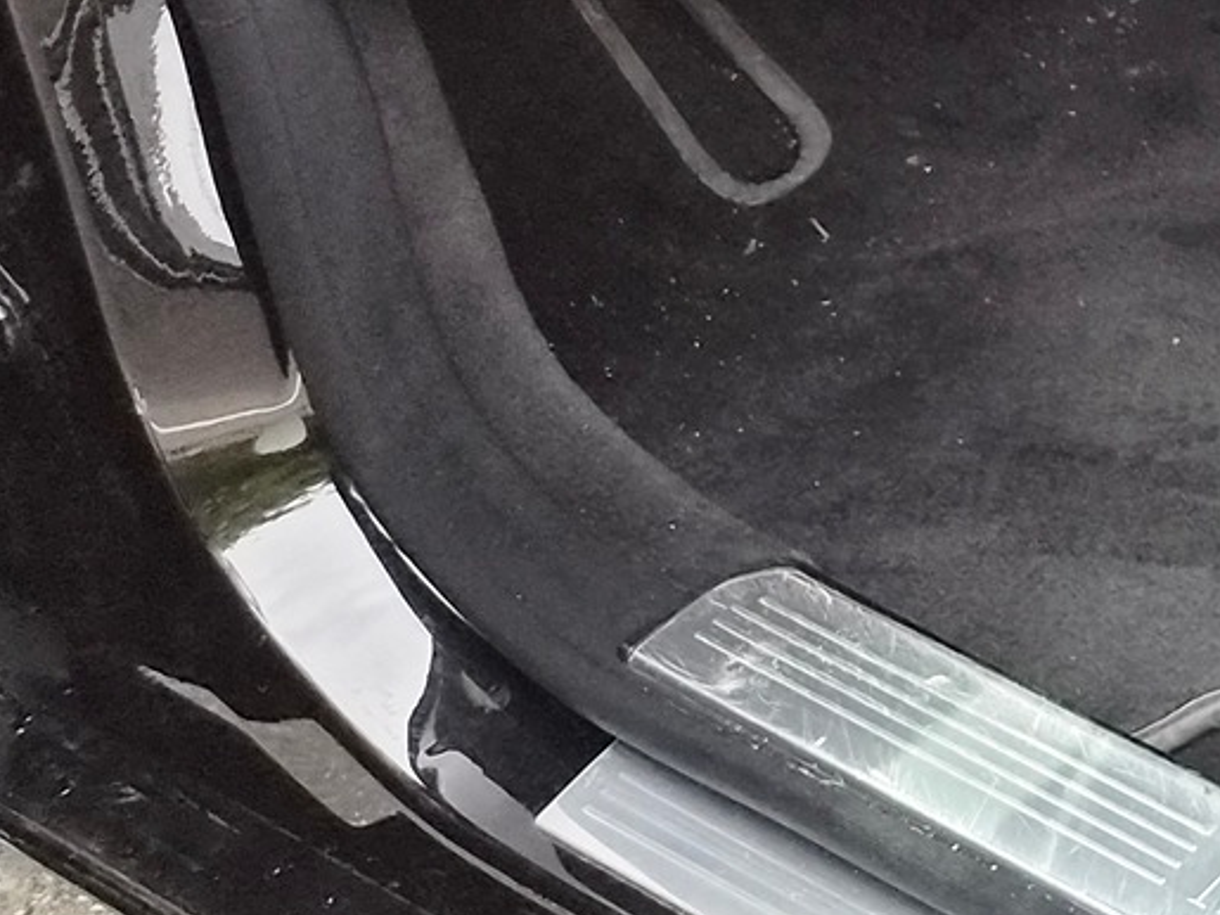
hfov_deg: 17.1
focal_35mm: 90
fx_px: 3171
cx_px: 2322
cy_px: -600
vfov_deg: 14.8
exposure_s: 1/180
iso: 32
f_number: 1.8
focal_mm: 5.4
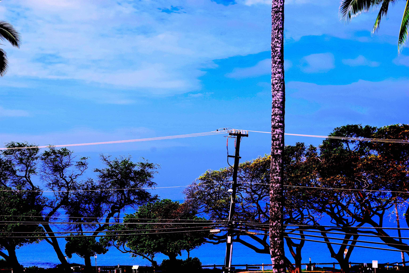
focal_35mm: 82
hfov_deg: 24.6
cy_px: 136
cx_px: 204
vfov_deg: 16.6
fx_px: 937
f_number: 10
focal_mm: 55
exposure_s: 1/400
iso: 200
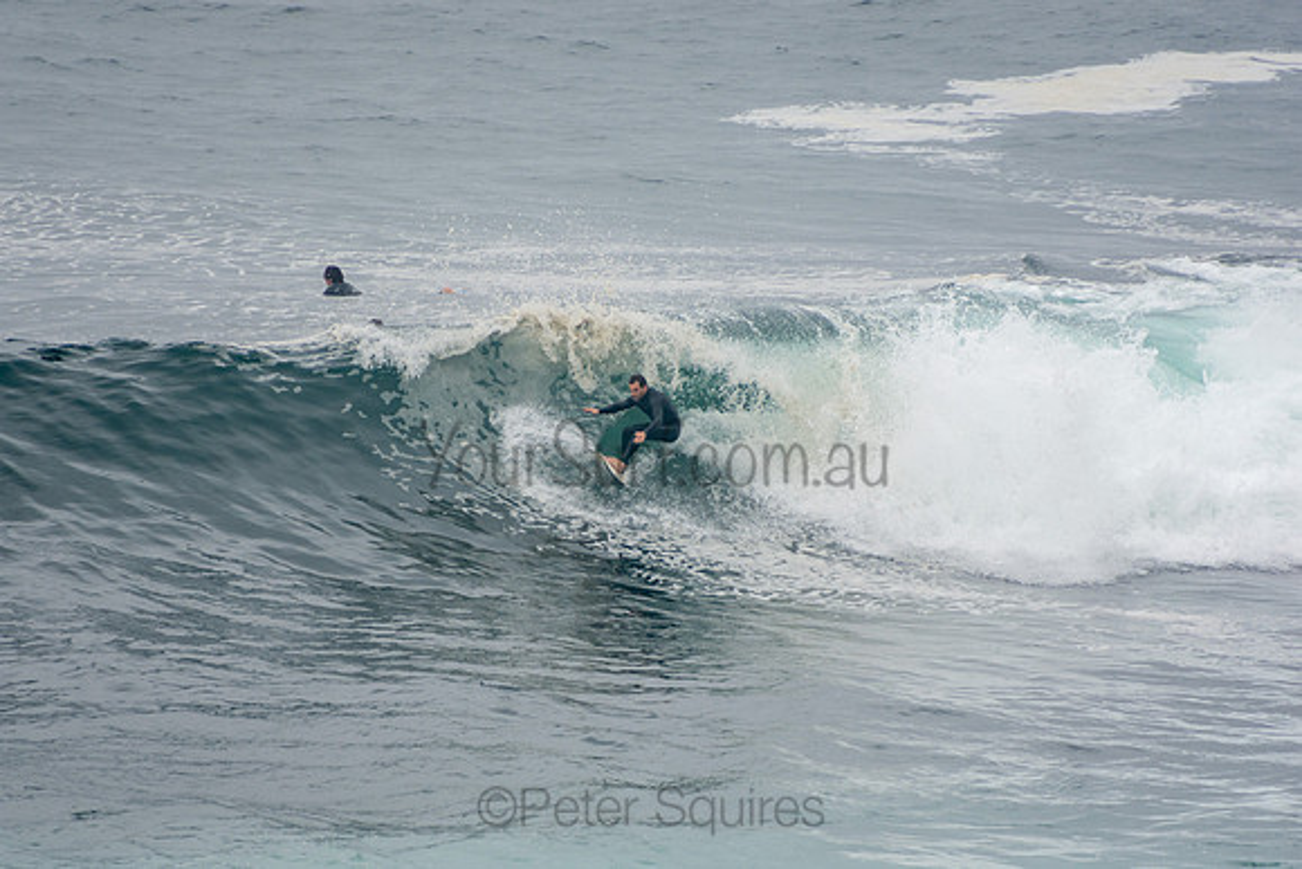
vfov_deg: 2.3
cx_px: 651
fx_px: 21704
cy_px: 434
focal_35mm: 600
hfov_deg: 3.4
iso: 360
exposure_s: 1/1250
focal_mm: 400
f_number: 5.6
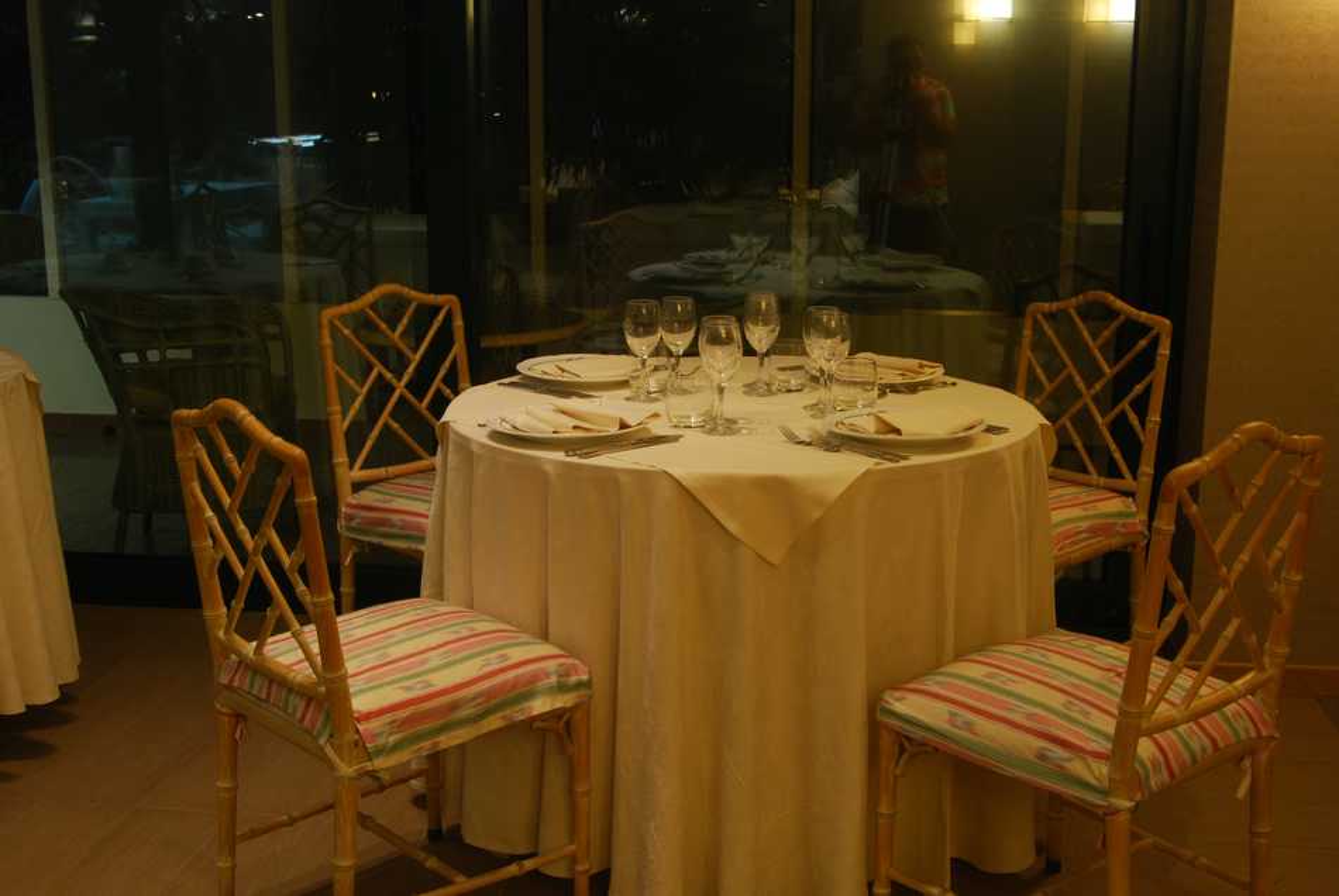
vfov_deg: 29.9
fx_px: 1676
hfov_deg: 43.6
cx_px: 670
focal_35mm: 45
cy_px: 448
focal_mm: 30
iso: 400
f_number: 14
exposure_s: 1/2
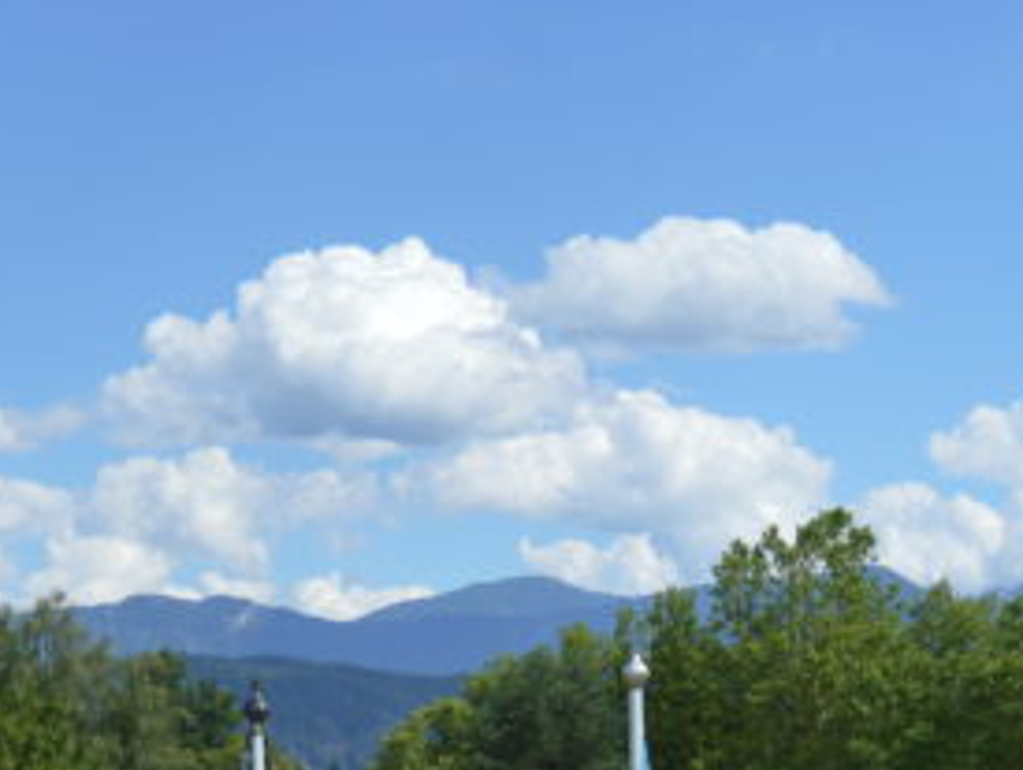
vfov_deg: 14.2
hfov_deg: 19.3
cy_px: 876
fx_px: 3012
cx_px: 573
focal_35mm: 102
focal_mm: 19
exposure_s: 1/1250
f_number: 3.5
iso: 100
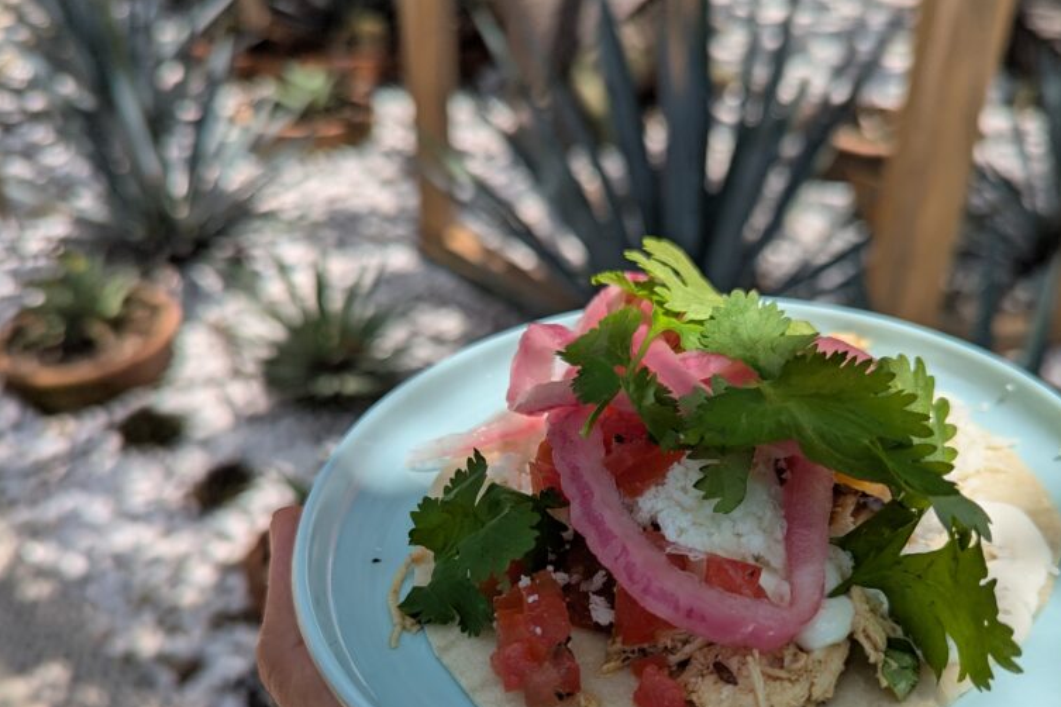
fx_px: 1002
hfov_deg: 55.6
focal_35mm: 34
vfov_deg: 38.1
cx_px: 607
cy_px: 515
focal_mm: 6.81
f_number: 1.85
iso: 47
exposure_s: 1/2976
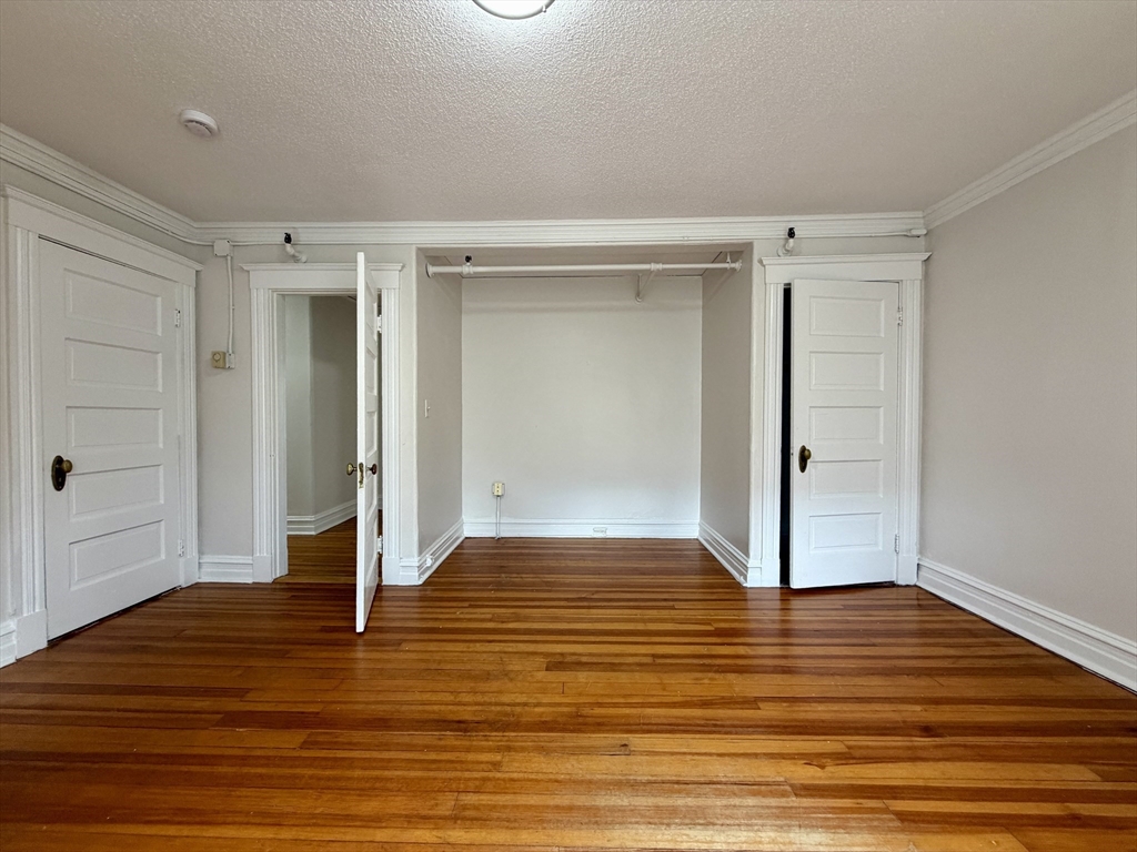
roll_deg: -0.2
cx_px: 568
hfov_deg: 102.1
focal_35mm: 14
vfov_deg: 85.7
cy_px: 426
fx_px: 460
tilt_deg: -1.1
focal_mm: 2.22
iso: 200
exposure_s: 1/60
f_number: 2.2
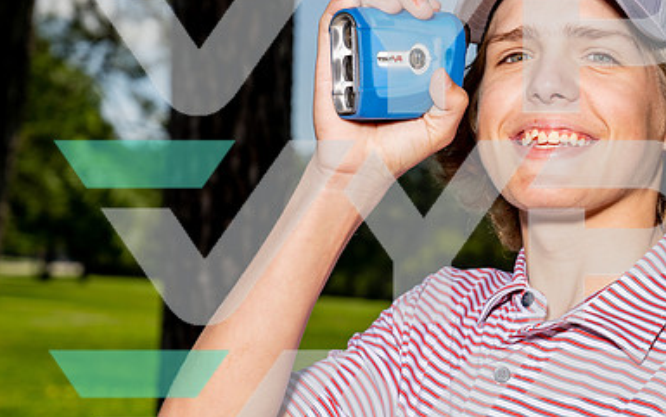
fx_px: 1870
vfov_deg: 12.7
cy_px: 228
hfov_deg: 20.1
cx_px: 492
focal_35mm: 103
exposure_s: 1/1250
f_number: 5.6
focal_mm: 59
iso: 100
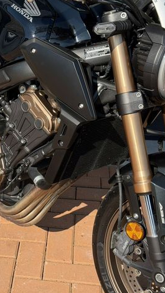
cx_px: -12
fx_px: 552
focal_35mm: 71
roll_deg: +2.0
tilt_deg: -26.2
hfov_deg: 16.5
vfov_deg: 29.7
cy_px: 146
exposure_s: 1/3096
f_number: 1.78
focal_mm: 6.76
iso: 64
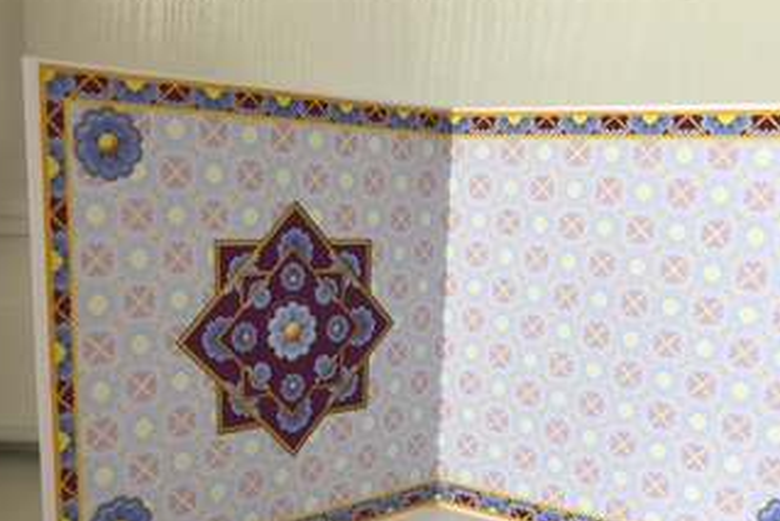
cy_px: 356
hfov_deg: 47.3
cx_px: 433
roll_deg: -1.9
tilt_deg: -8.7
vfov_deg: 32.3
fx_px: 889
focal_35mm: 41
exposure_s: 1/100
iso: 40
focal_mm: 3.99
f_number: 1.8
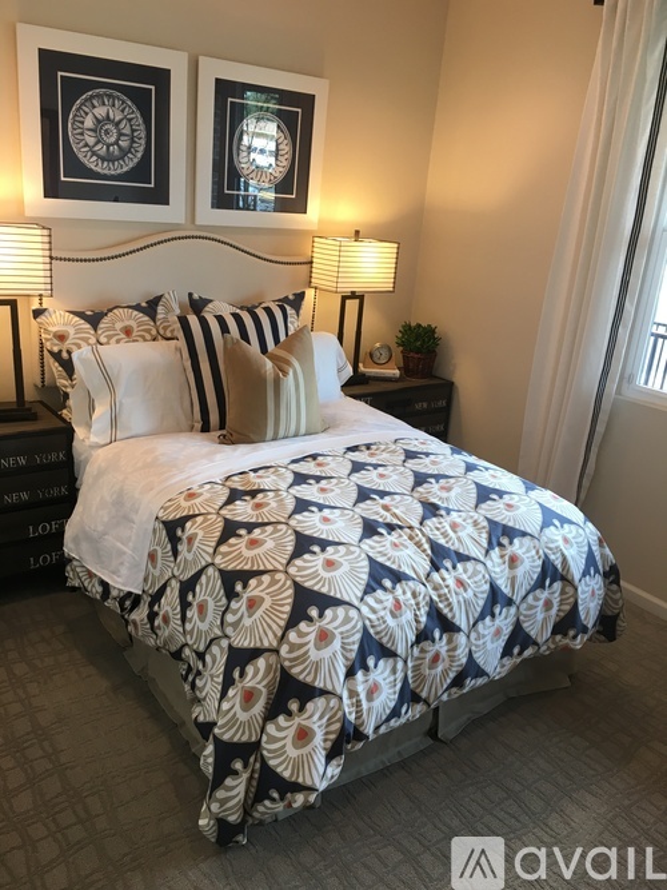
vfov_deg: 61.7
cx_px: 334
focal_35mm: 29
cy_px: 445
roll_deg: -5.6
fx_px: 745
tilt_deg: -19.7
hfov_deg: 48.2
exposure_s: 1/30
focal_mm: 4.15
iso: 25
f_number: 2.2
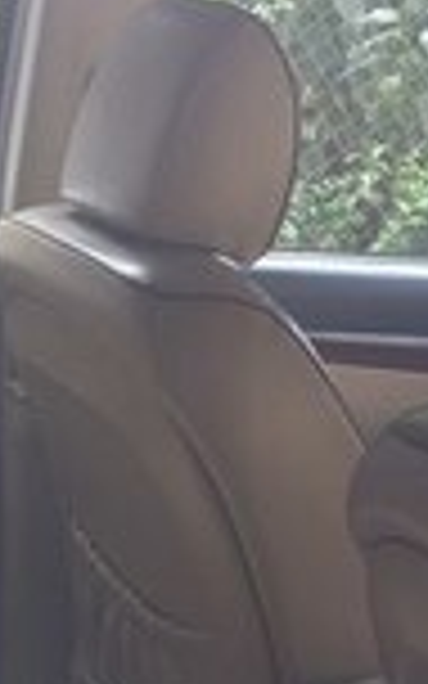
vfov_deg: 19.9
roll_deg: -5.7
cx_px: -153
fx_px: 1866
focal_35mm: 100
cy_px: 747
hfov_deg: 12.6
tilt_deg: -25.9
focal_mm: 4.15
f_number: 2.2
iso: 32
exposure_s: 1/101
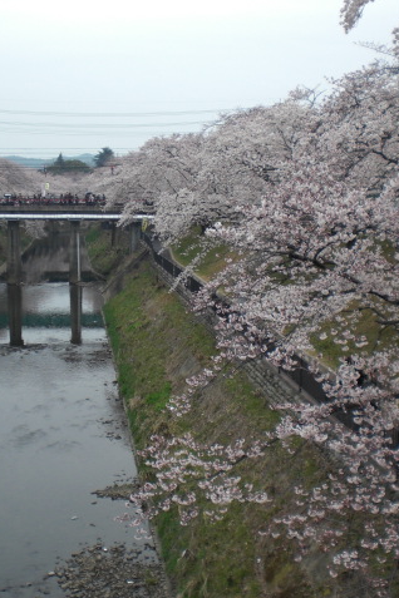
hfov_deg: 25.5
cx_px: 186
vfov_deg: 37.5
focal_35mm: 53
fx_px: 881
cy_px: 298
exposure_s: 1/320
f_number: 3.1
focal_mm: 6.3
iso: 64
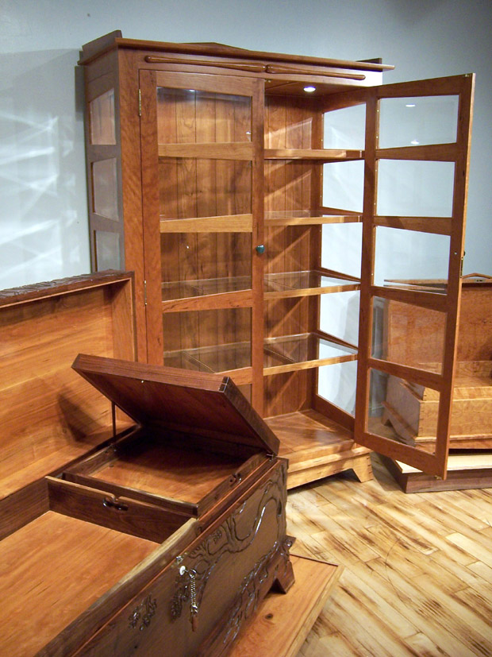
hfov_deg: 42.9
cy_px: 328
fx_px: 626
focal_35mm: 33
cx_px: 246
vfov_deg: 55.4
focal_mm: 5.5
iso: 140
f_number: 3.4
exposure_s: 1/10
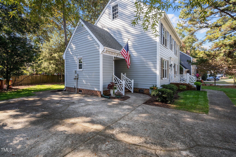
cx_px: 118
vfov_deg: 73.7
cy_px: 78
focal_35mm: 16
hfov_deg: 96.7
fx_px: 105
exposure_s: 1/200
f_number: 4
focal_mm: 16
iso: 640
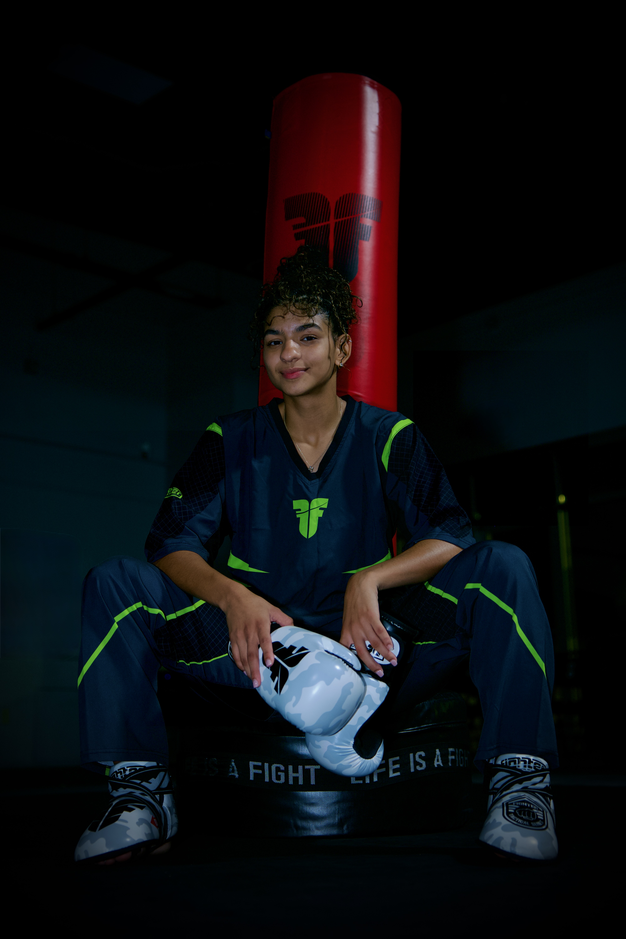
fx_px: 1200
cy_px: 470
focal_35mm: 46
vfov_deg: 42.7
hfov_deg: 29.2
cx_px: 313
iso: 640
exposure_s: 1/125
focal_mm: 46
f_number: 2.8
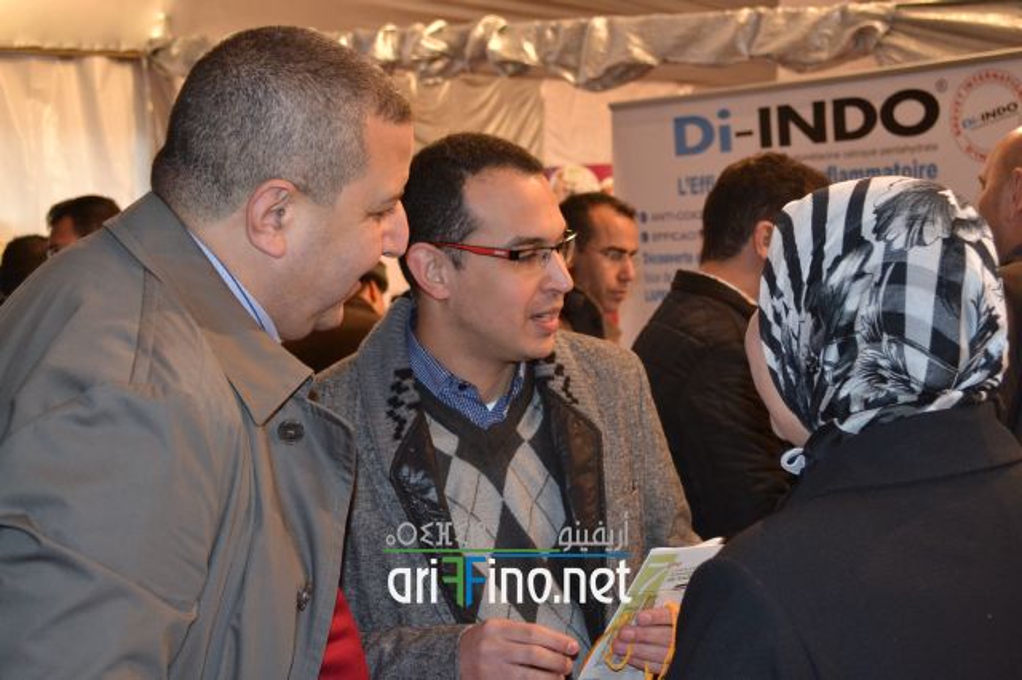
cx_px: 511
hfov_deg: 36.9
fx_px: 1532
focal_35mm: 54
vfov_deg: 25.0
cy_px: 340
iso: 1600
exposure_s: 1/60
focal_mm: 36
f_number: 5.6
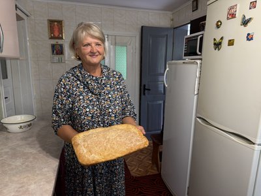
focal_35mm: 24
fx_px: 181
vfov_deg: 56.8
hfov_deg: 71.6
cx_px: 130
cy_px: 98
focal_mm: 6.76
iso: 160
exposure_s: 1/50
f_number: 1.78
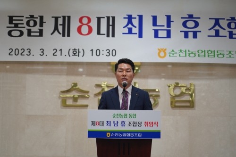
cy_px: 78
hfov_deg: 19.5
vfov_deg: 13.0
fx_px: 688
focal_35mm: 105
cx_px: 118
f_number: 4
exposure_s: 1/160
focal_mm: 105
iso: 400
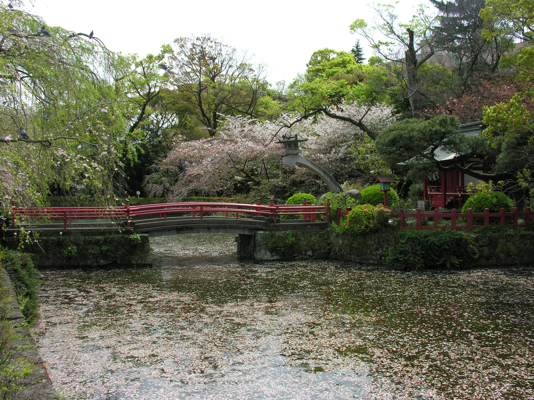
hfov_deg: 52.6
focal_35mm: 35
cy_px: 200
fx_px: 540
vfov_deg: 40.7
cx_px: 267
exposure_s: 1/170
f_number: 5.6
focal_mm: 8.9
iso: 50
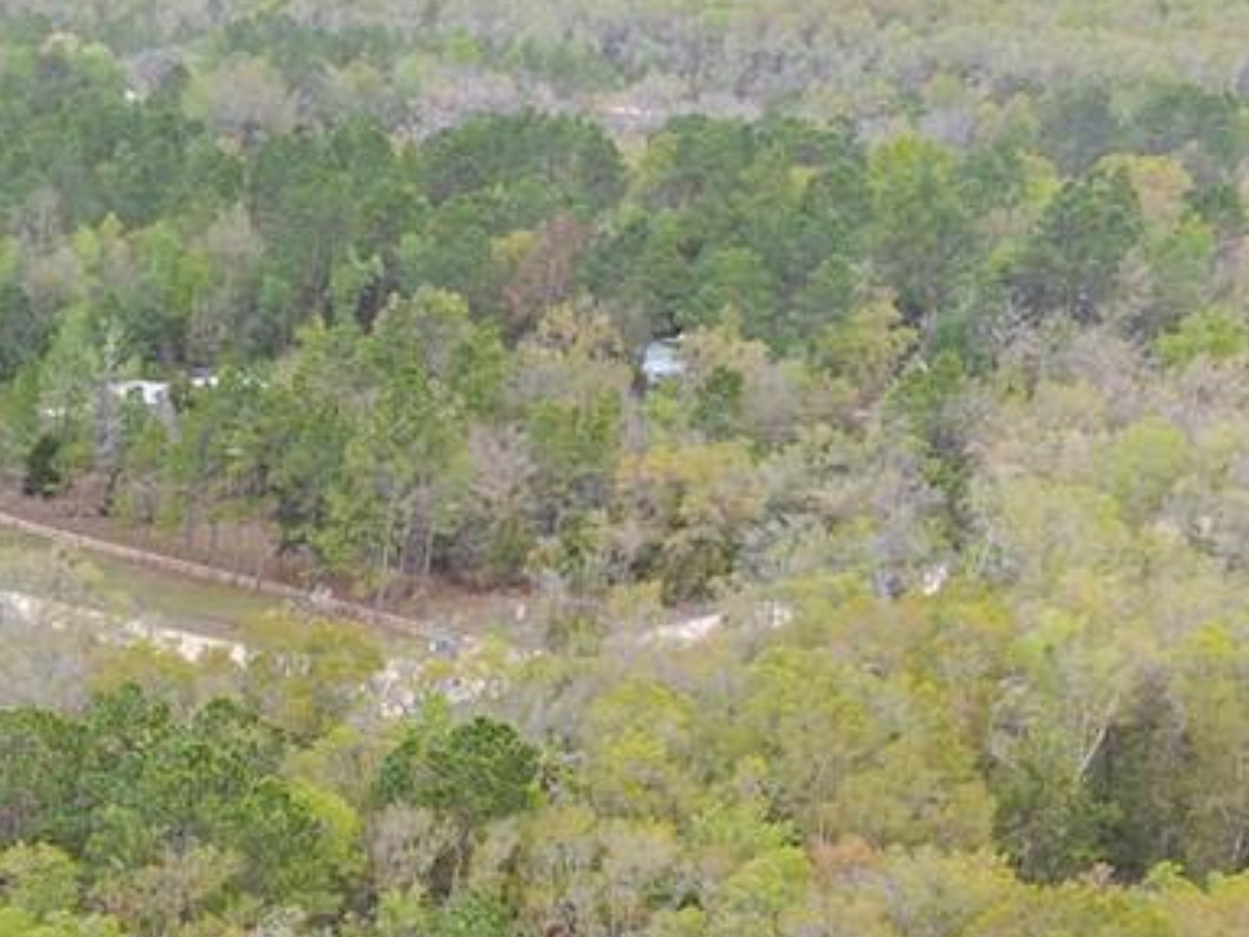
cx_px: -677
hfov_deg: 17.5
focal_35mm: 100
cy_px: 1301
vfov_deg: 14.1
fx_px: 3608
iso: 140
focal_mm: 8.67
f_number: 1.8
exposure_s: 1/320
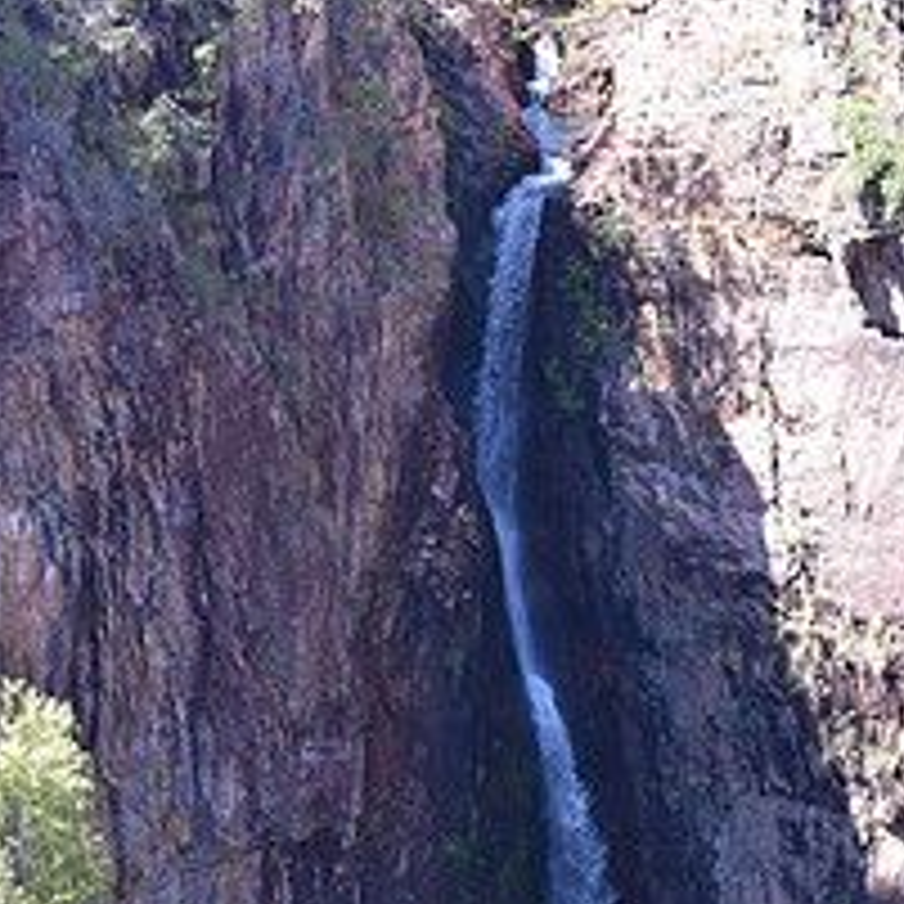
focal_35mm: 143
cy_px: 967
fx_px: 4225
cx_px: 594
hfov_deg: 12.2
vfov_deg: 12.0
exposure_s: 1/200
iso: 400
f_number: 7.1
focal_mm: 50
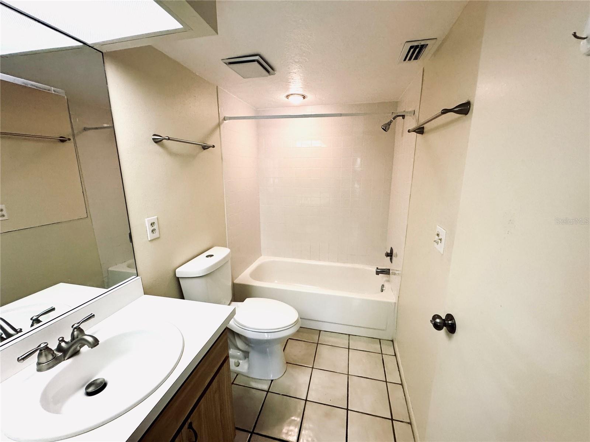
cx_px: 295
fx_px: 239
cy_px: 221
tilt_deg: -13.9
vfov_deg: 85.7
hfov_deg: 102.1
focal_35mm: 14
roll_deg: -0.3
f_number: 2.2
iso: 250
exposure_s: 1/120
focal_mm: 2.22
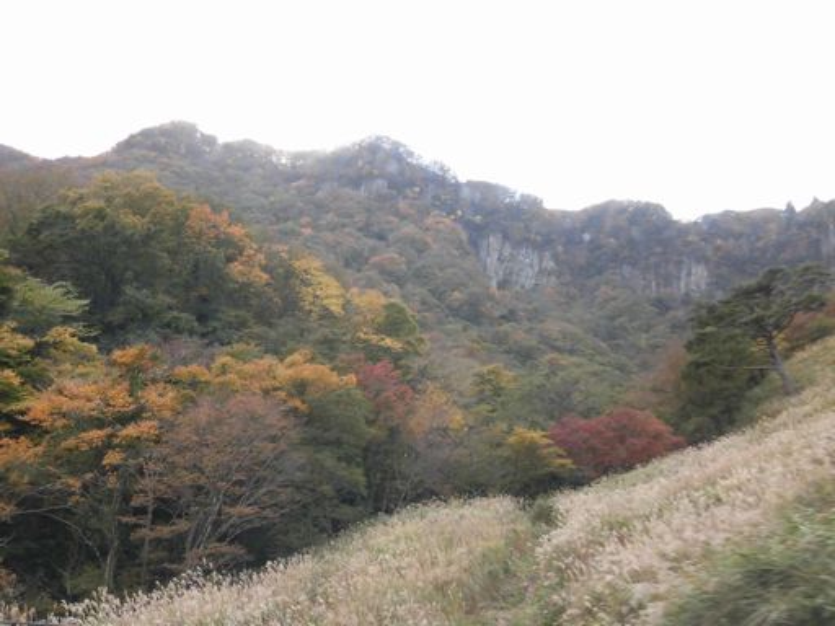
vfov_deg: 44.2
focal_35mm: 32
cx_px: 418
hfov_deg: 56.8
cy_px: 313
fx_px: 772
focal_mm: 5.81
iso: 125
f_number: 3.5
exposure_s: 1/100
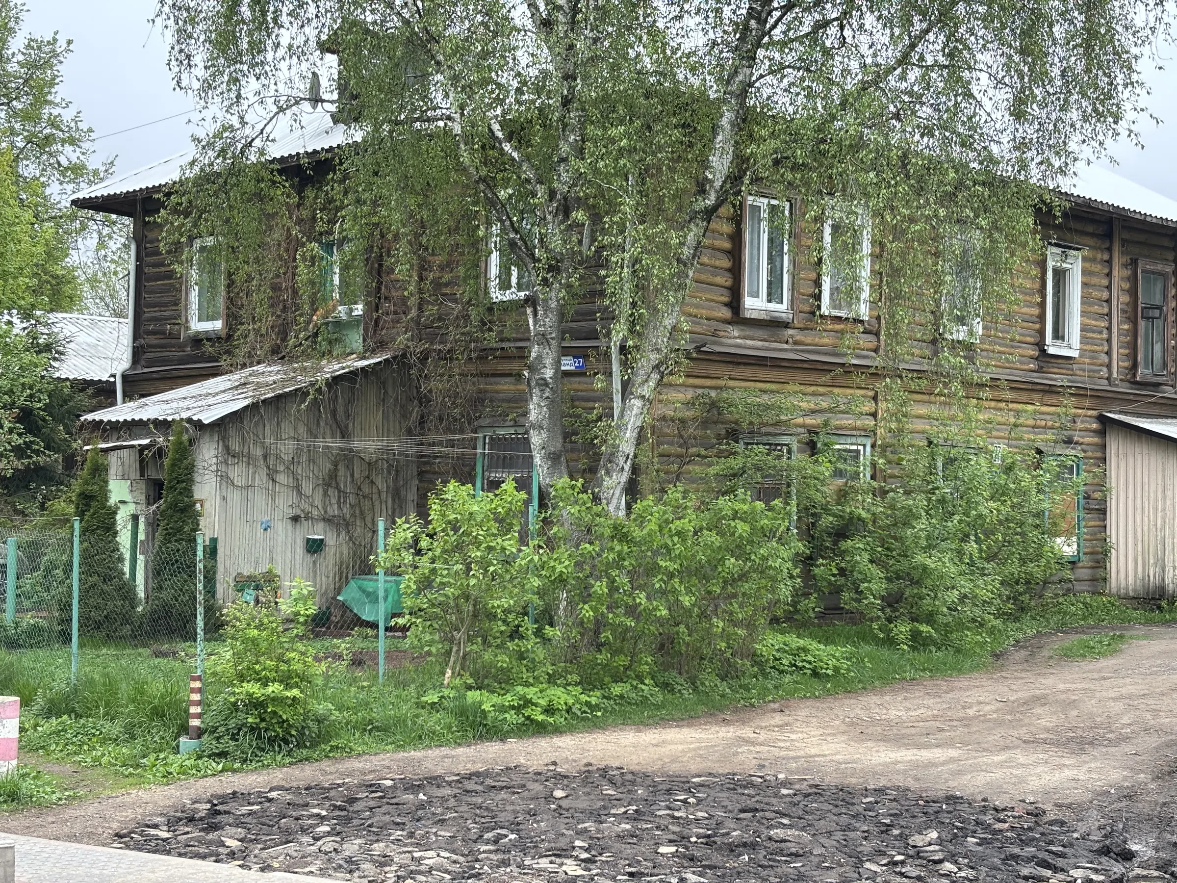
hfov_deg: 36.8
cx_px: 588
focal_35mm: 52
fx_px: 1768
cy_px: 442
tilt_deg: +1.0
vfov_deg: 28.0
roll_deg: -0.6
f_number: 1.6
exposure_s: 1/287
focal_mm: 5.96
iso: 32
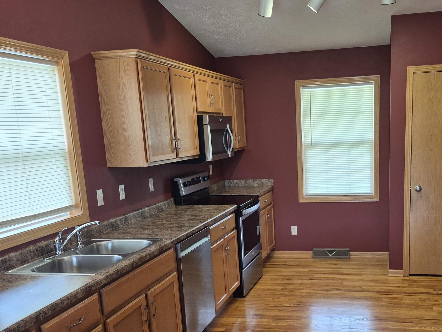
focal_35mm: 38
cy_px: 244
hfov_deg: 48.4
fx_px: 485
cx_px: 284
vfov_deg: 36.9
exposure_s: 1/120
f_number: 1.8
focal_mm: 5.4
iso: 200
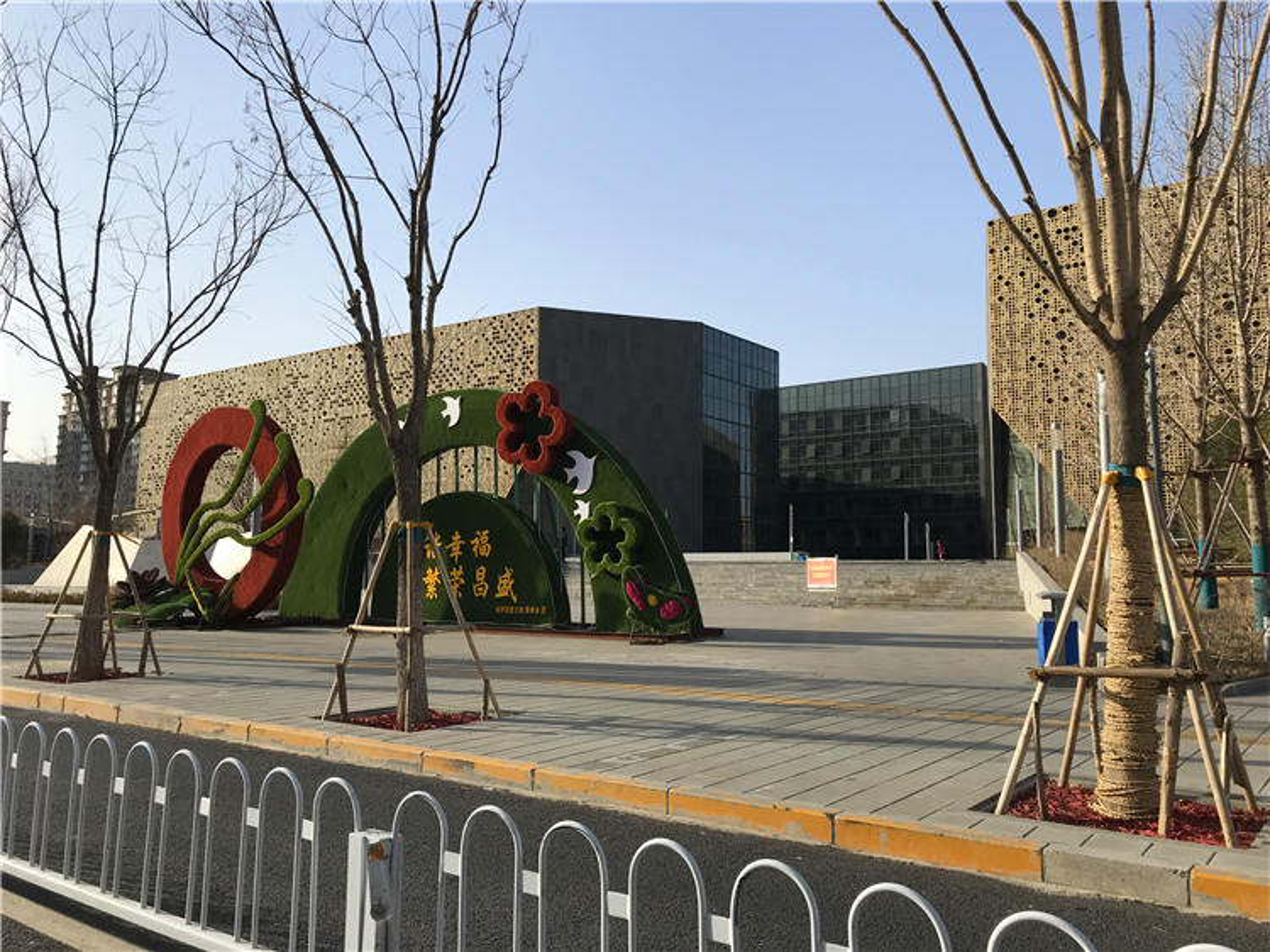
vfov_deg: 49.7
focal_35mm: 28
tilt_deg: +5.8
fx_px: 1027
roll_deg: -2.7
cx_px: 635
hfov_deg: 63.5
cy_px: 476
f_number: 1.8
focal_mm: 3.99
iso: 20
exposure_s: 1/2083
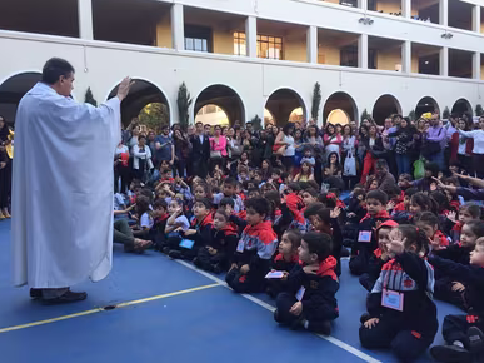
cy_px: 178
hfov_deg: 60.0
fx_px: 419
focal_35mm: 30
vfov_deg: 46.8
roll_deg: +1.4
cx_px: 239
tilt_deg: -2.5
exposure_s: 1/100
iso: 50
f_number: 2.2
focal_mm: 4.15
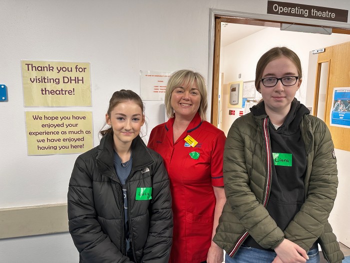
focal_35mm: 24
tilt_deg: -8.1
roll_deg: -0.2
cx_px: 175
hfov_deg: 71.6
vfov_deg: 56.8
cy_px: 132
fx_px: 243
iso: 125
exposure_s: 1/50
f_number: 1.78
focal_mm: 6.86
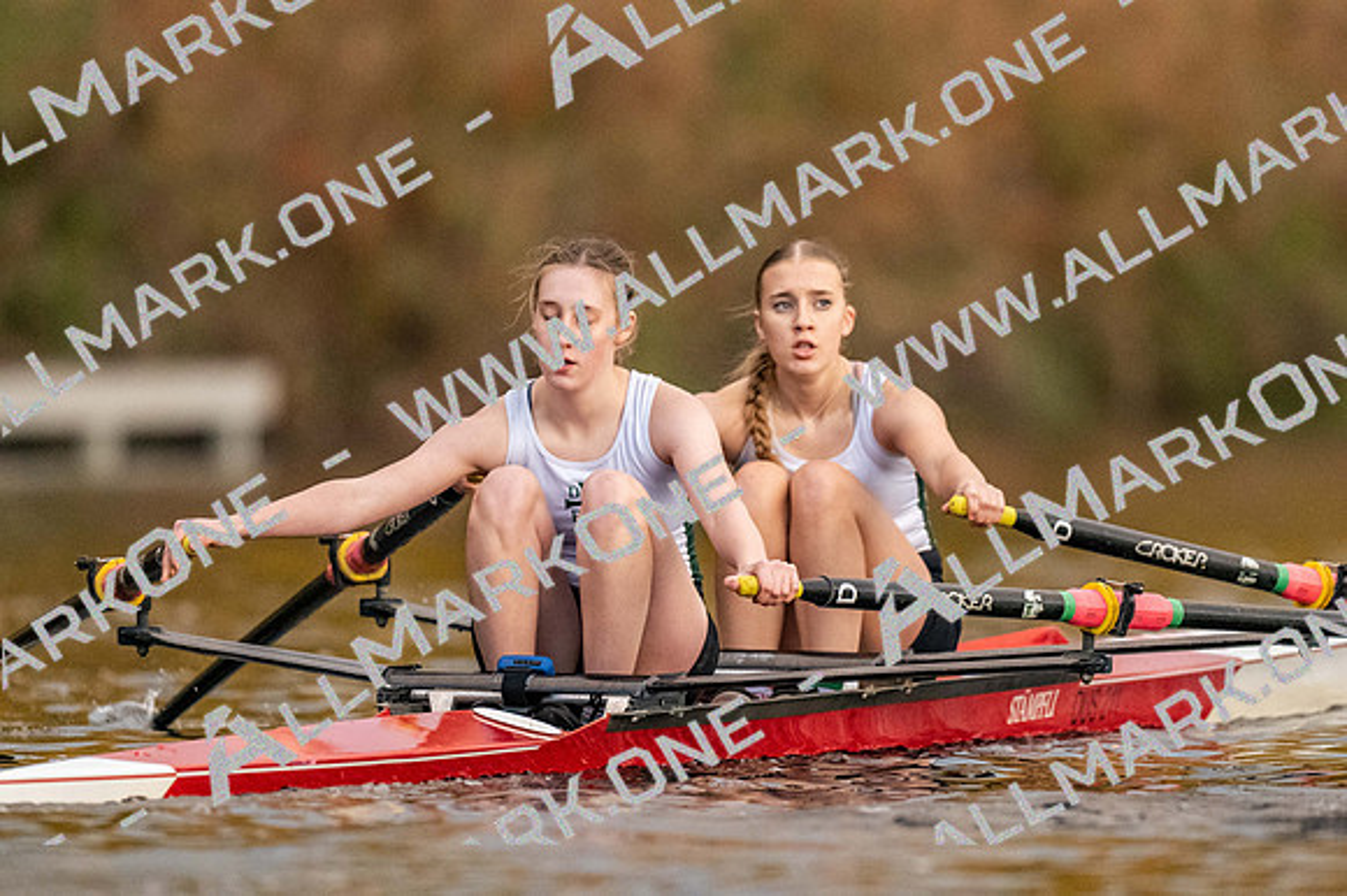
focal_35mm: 900
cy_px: 448
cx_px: 674
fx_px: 33655
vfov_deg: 1.5
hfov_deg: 2.3
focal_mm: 600
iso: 5600
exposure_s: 1/2500
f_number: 4
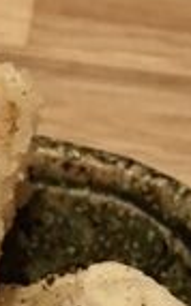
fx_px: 1153
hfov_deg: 9.4
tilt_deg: -59.6
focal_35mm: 138
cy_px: 460
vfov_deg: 14.2
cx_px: -30
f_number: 2.2
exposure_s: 1/30
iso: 160
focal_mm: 4.15
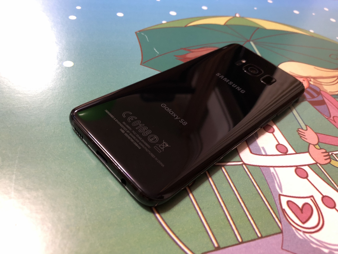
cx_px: 169
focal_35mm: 28
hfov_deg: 63.4
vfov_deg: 49.7
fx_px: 273
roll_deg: -12.6
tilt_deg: -43.7
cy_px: 127
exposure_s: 1/6
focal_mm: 4
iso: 100
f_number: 1.8
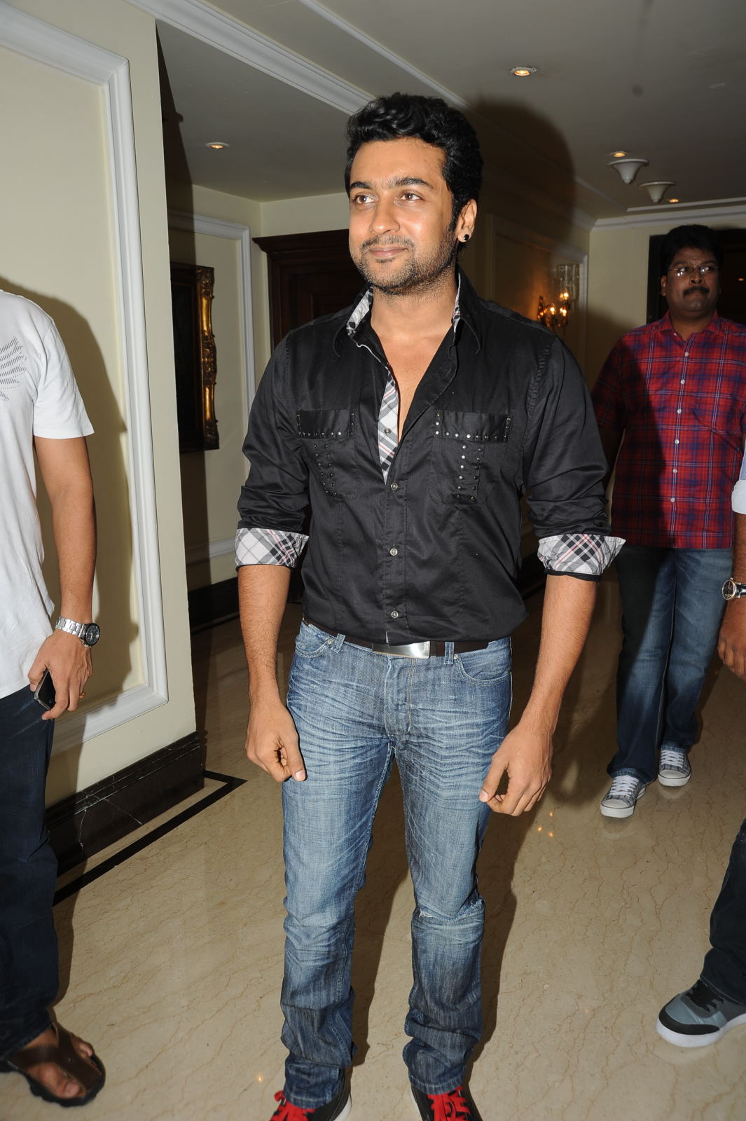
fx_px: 902
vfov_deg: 63.7
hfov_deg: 44.9
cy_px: 560
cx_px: 373
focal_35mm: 29
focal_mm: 29
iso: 200
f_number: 8
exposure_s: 1/125
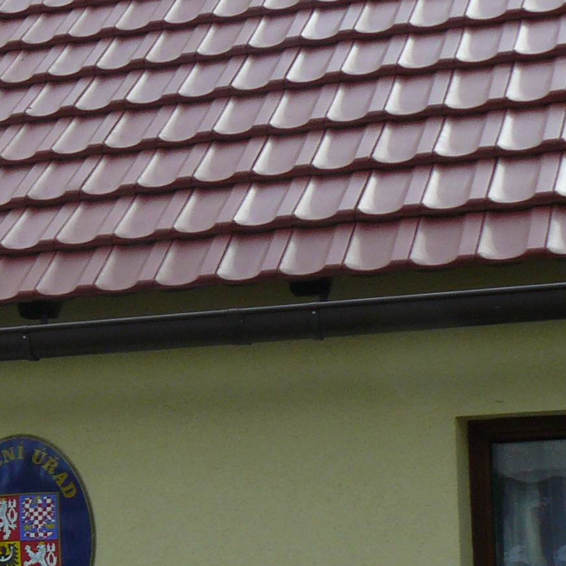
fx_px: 2090
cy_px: 376
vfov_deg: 15.4
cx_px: -316
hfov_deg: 14.3
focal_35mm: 113
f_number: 5.6
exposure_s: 1/200
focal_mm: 6
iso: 100
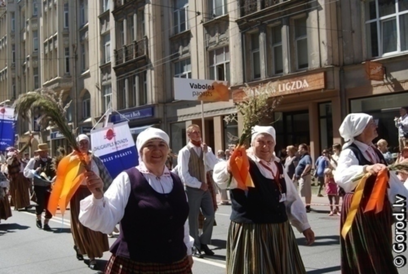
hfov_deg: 46.3
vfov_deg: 32.1
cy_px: 137
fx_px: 477
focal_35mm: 42
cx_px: 204
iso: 100
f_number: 7.1
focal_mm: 28
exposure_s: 1/200
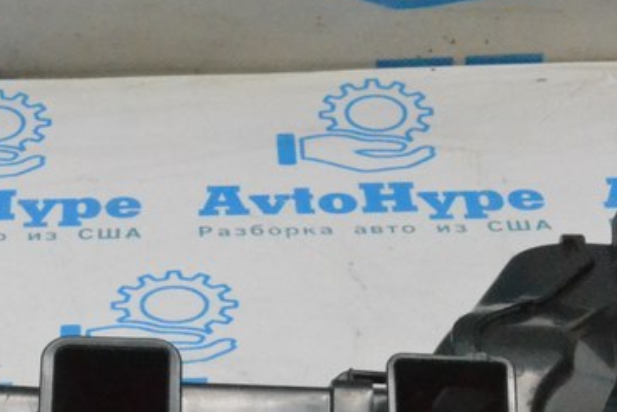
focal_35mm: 134
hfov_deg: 15.1
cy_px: 374
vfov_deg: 10.2
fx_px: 2297
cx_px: 55
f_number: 13
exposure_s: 1/160
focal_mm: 32
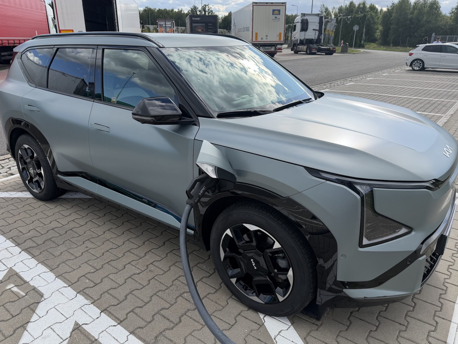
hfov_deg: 67.3
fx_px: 344
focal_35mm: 26
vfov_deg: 53.1
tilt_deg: -19.8
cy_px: 167
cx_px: 228
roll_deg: -0.7
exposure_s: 1/2445
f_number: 1.78
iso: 100
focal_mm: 6.76
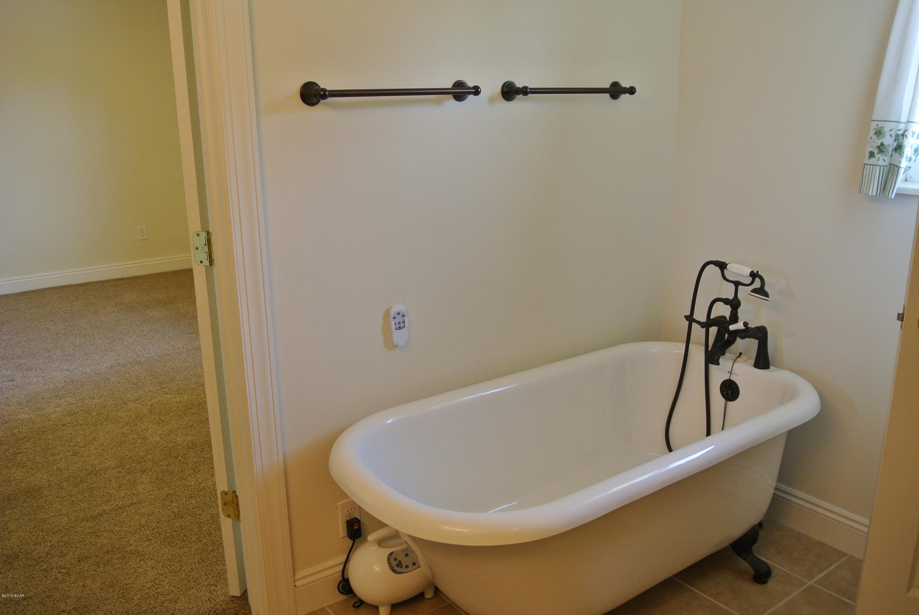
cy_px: 308
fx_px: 767
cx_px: 460
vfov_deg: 43.7
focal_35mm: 30
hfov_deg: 61.9
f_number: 3.5
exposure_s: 1/25
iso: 250
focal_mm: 11.4
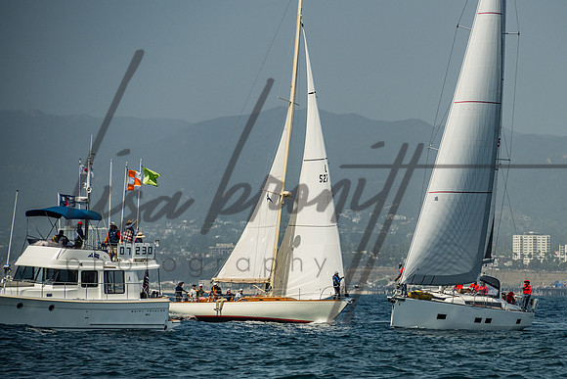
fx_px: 4278
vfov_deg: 5.1
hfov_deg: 7.6
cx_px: 379
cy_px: 207
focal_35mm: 272
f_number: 6.3
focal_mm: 200
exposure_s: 1/1600
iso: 320
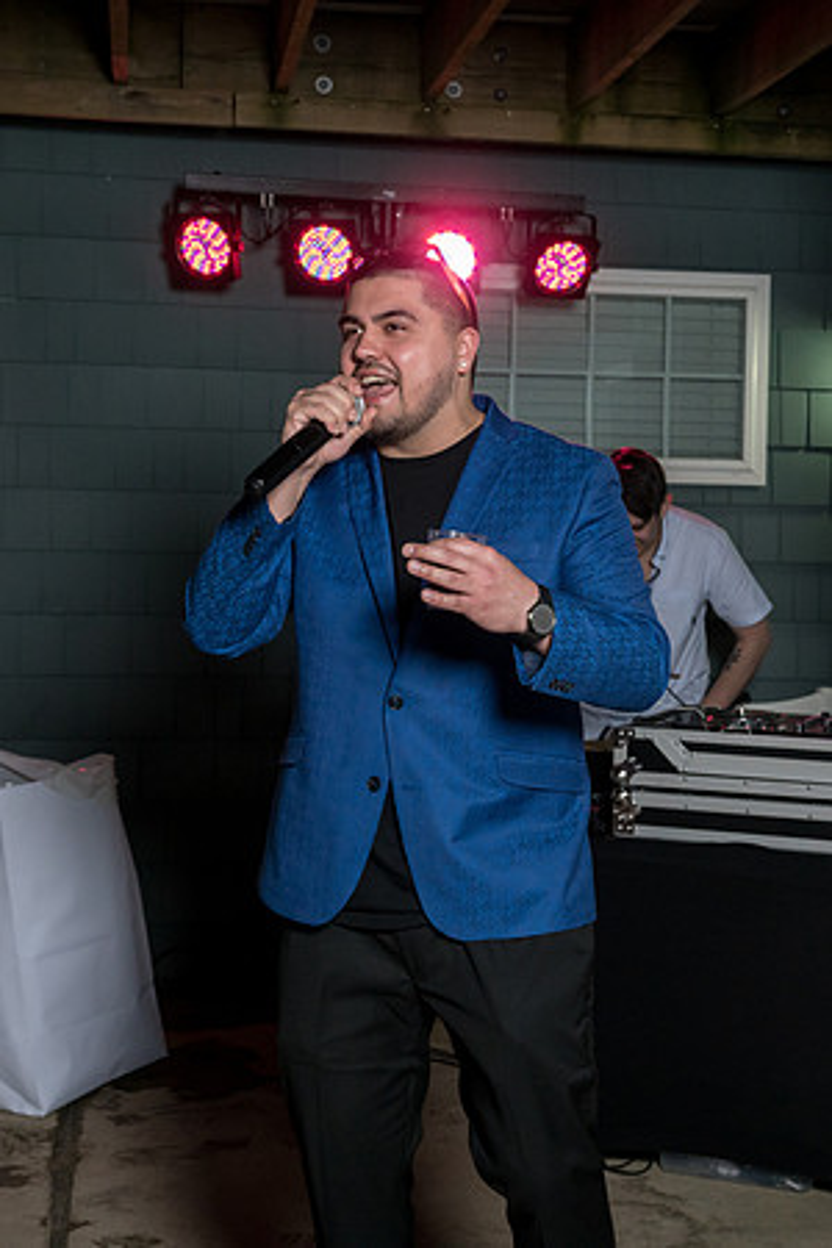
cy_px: 537
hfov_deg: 22.6
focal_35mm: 60
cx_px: 538
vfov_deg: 33.5
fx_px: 2073
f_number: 5.6
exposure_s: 1/160
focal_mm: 35
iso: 2000
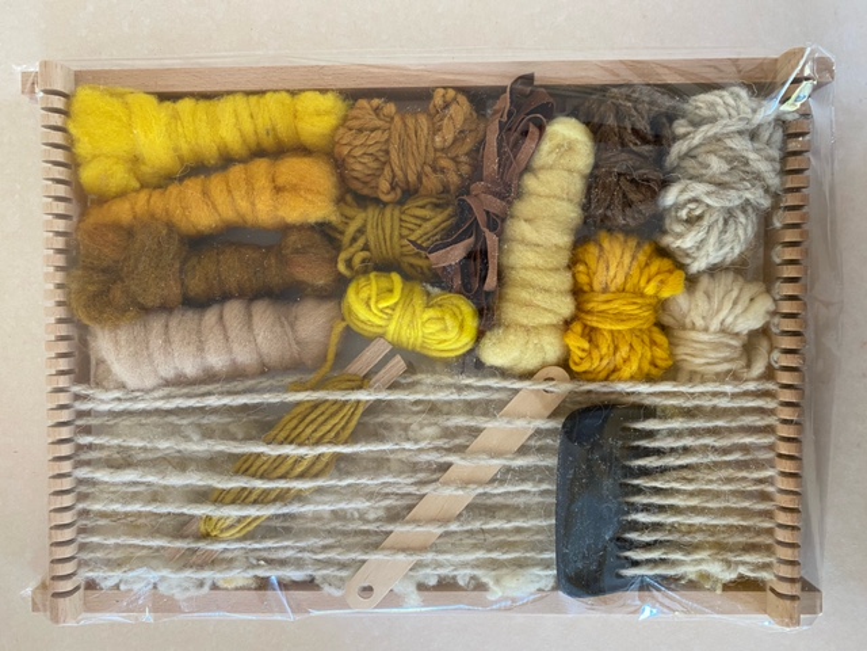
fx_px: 651
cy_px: 326
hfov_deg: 67.3
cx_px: 434
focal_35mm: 26
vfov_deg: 53.1
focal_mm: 4.25
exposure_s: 1/60
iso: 250
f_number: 1.8
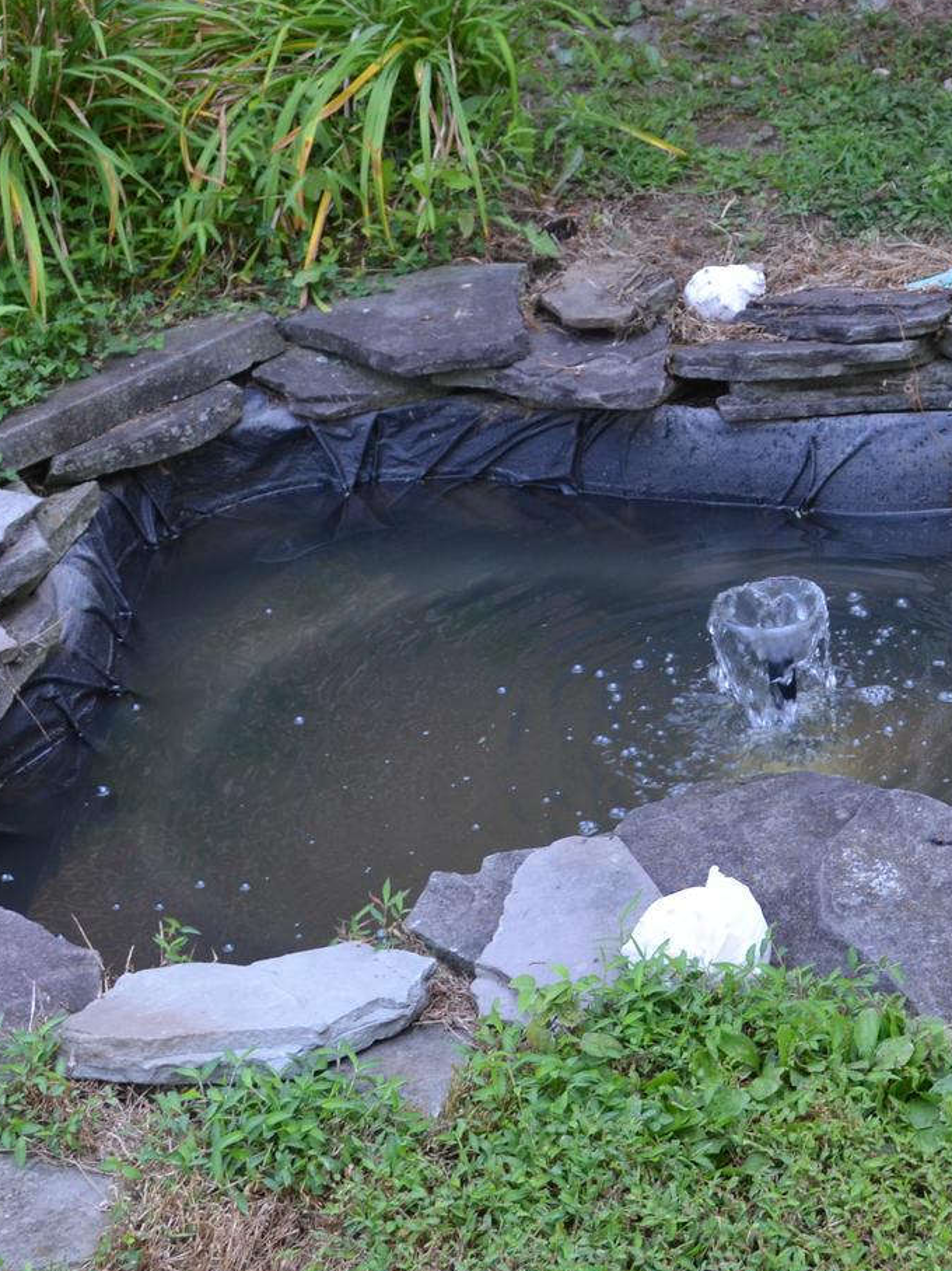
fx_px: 2861
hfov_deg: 18.7
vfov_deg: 24.9
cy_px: 426
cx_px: 764
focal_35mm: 78
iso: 360
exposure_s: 1/125
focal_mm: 24
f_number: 5.6
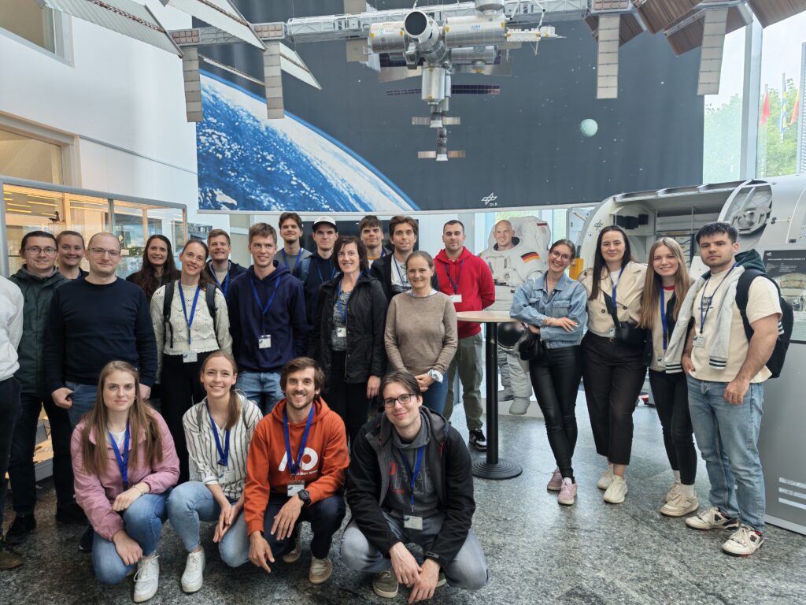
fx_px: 536
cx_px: 403
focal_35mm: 23
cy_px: 302
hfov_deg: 73.9
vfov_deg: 58.9
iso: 125
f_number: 1.6
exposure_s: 1/50
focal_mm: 6.55
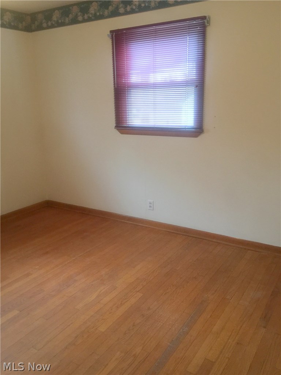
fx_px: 314
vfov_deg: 61.7
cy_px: 188
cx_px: 140
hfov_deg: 48.2
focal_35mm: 29
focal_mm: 4.15
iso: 100
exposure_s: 1/15
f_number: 2.2
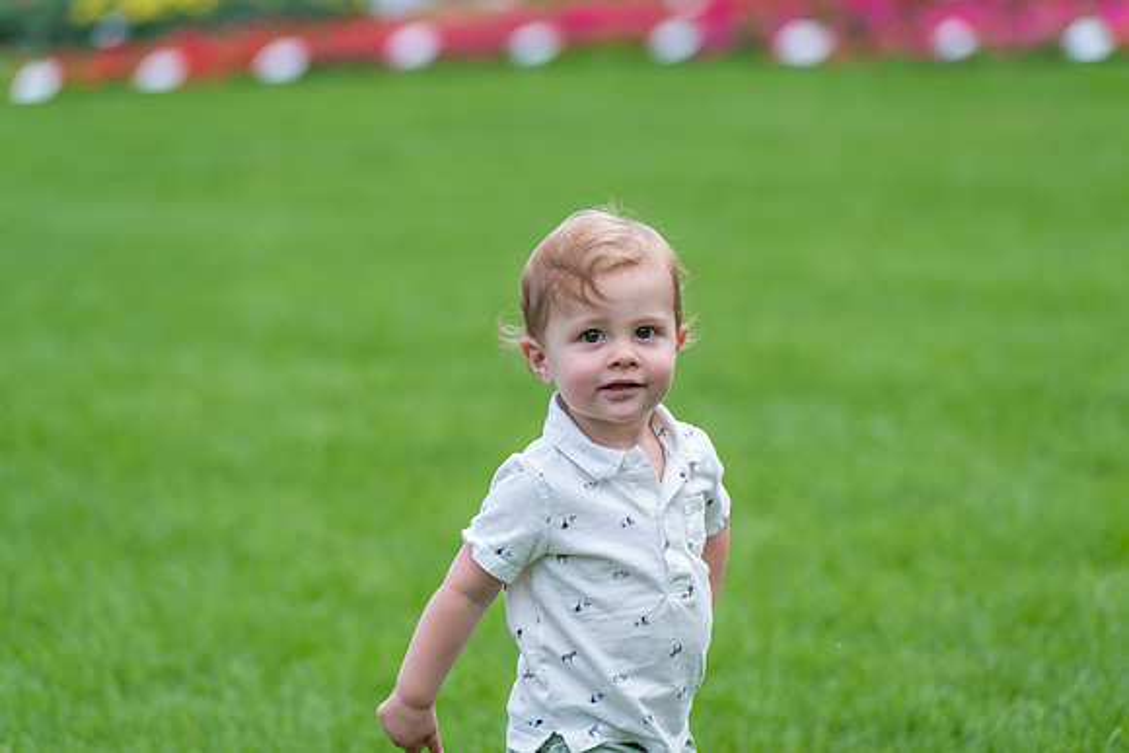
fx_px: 6273
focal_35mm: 200
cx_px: 564
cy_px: 376
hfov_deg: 10.3
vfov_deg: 6.9
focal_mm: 200
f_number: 5
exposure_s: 1/400
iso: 400
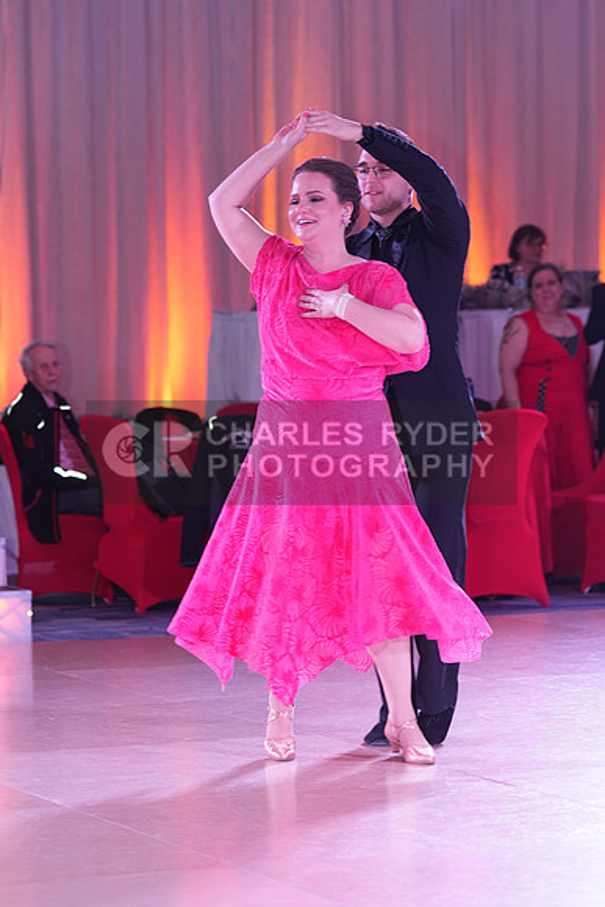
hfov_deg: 10.3
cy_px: 454
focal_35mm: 133
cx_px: 302
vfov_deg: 15.4
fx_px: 3350
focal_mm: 133
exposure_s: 1/200
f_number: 4
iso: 1000
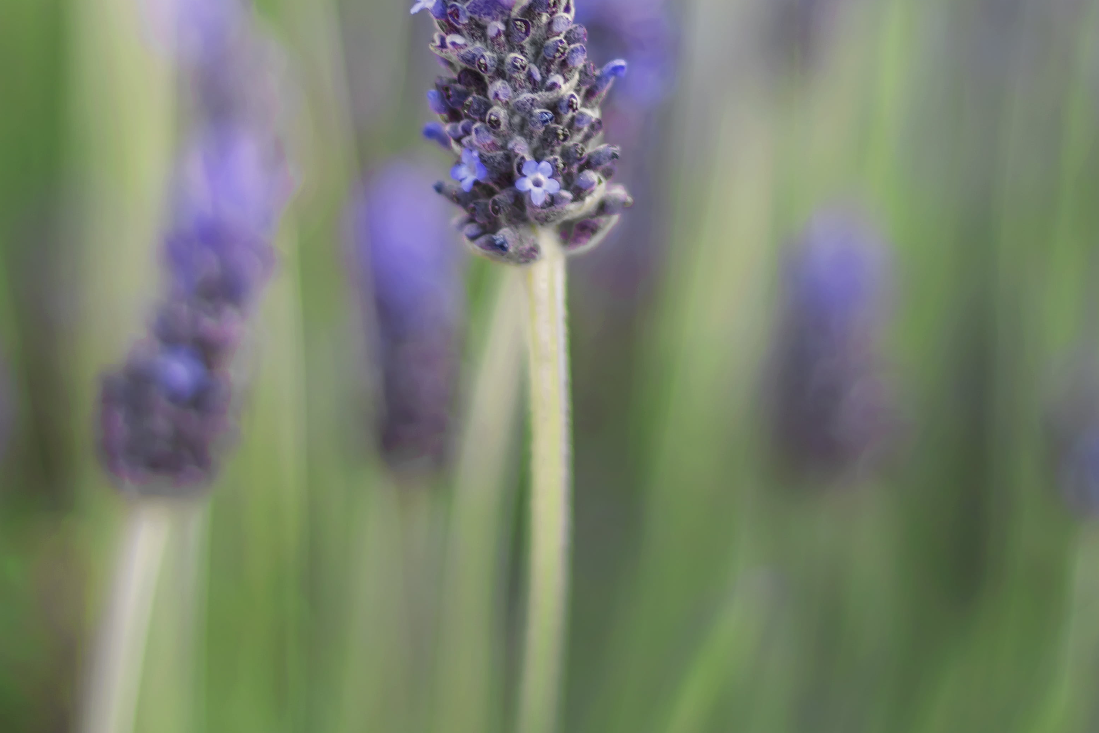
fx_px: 3634
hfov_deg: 17.2
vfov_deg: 11.5
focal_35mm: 119
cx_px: 590
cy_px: 75
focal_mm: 50
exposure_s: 1/100
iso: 100
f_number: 1.8
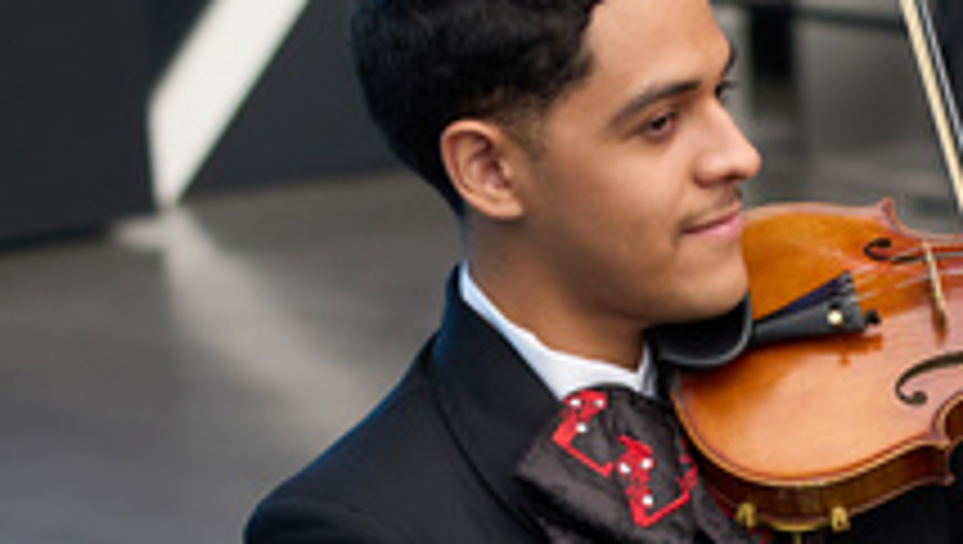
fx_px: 4474
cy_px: 566
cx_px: 806
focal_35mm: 175
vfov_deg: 6.9
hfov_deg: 12.2
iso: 500
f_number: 2
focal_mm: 35
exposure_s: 1/500
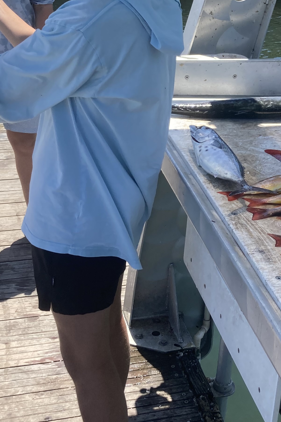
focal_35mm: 65
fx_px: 761
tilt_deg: -18.4
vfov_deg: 30.7
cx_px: 217
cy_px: 140
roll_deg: -2.9
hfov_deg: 20.7
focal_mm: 3.99
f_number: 1.8
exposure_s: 1/1130
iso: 20
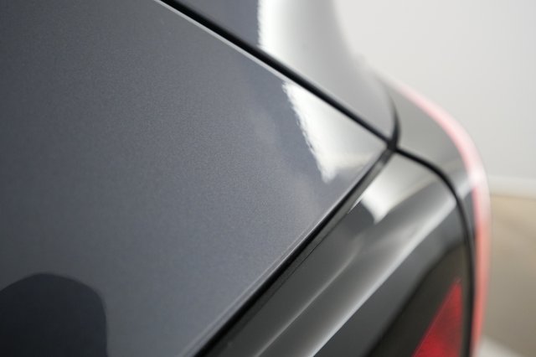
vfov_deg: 46.4
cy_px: 178
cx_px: 268
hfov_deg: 65.5
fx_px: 417
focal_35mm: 28
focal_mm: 28
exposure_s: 1/100
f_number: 4.5
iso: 2500
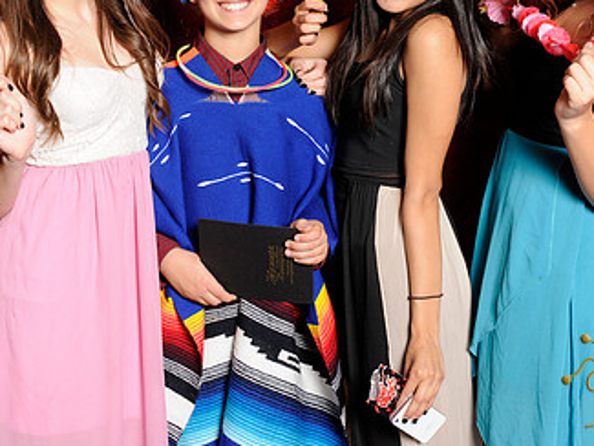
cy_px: 100
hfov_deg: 27.0
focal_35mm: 72
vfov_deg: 20.3
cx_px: 294
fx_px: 1236
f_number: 8
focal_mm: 28
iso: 400
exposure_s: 1/60
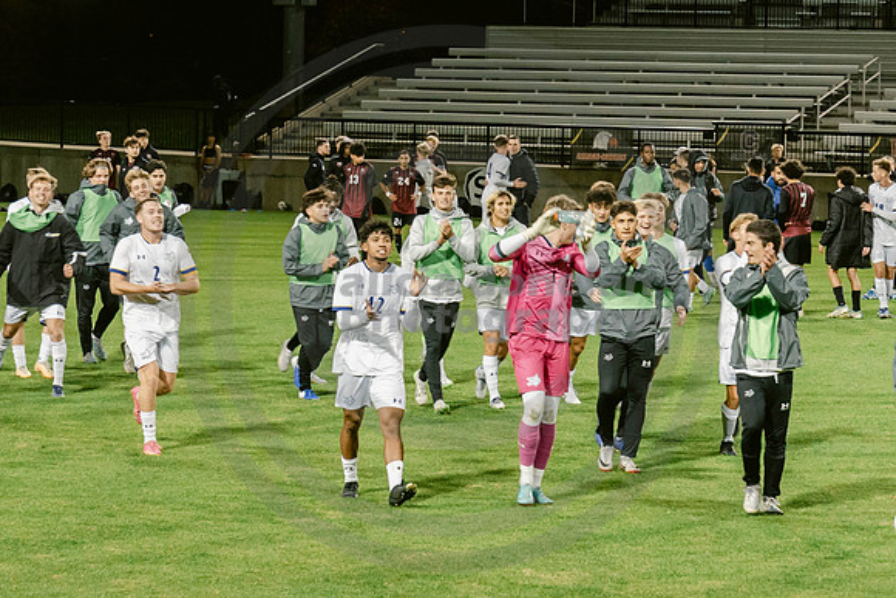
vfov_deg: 8.1
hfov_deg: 12.1
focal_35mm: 170
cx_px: 598
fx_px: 4230
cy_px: 285
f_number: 5
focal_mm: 70
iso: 2000
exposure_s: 1/160
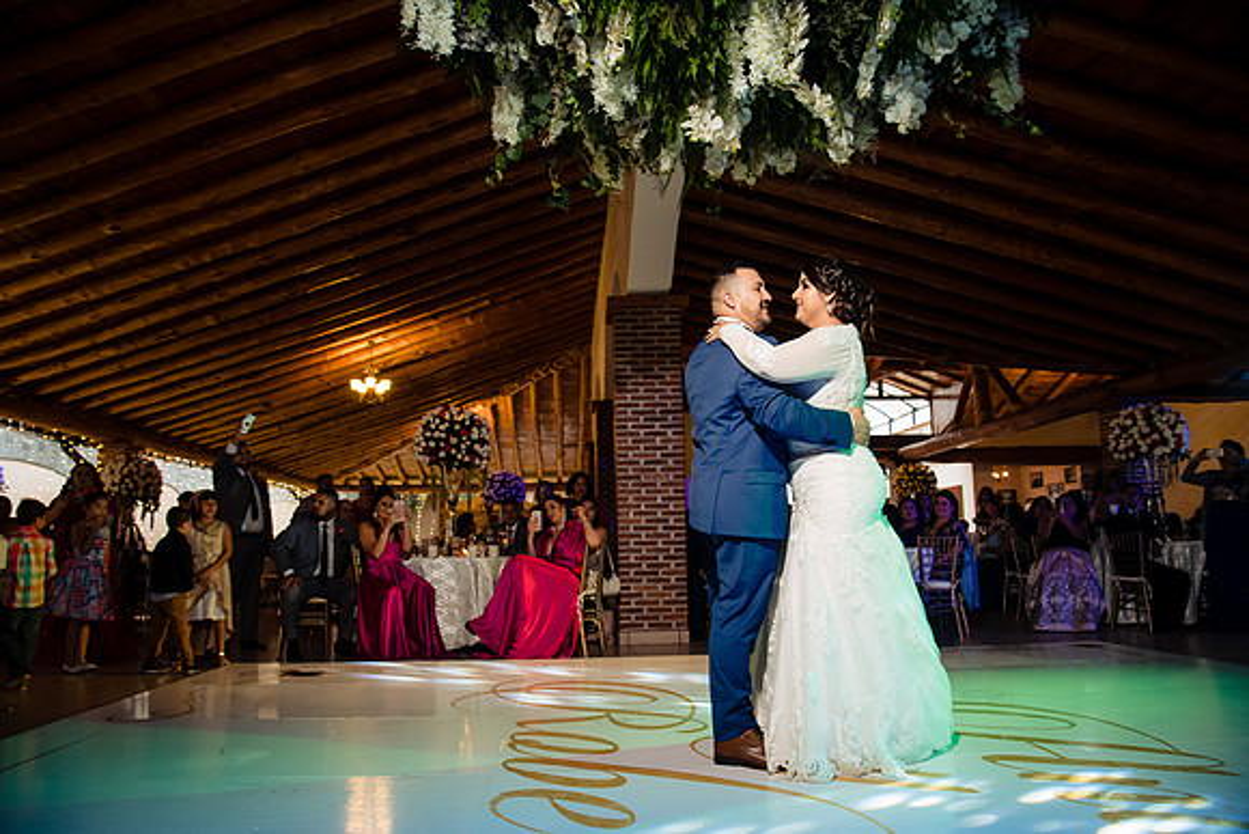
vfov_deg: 51.9
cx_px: 624
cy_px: 417
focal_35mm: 25
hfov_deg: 72.3
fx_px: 856
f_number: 6.3
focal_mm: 24
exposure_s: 1/100
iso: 2000
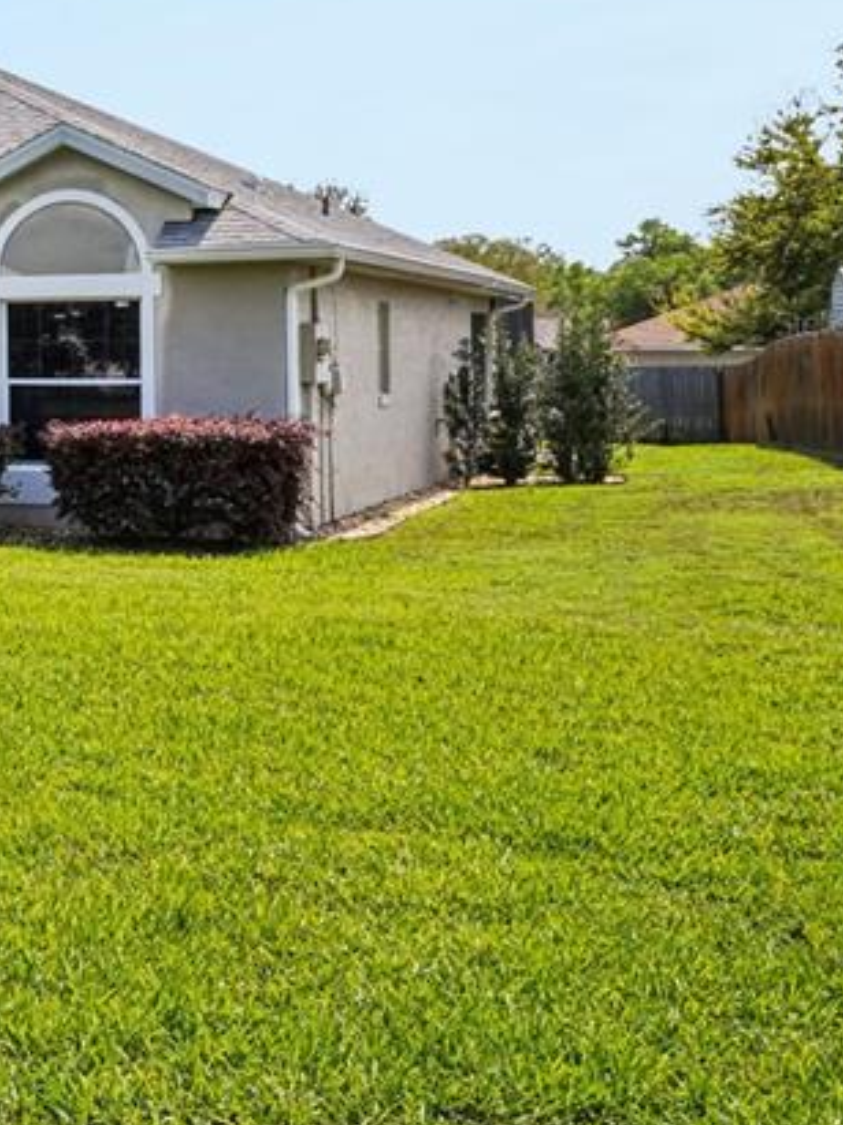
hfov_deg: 18.9
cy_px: 323
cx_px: -471
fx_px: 2177
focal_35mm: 67
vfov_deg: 28.7
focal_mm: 28
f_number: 20
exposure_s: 1/50
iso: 100
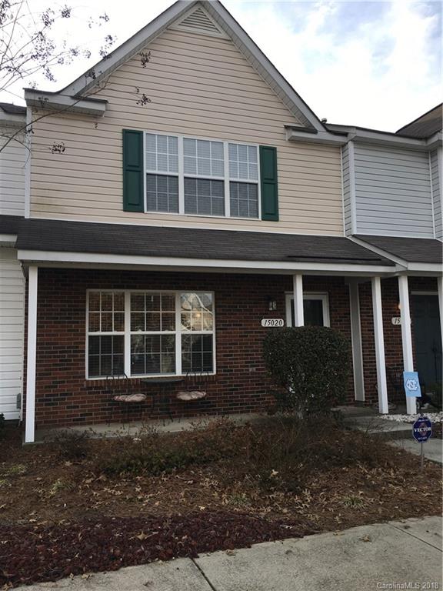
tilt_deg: +7.6
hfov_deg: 48.2
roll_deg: +1.7
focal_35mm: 29
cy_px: 296
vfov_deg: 61.7
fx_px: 495
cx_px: 222
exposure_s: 1/725
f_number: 2.2
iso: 25
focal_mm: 4.15
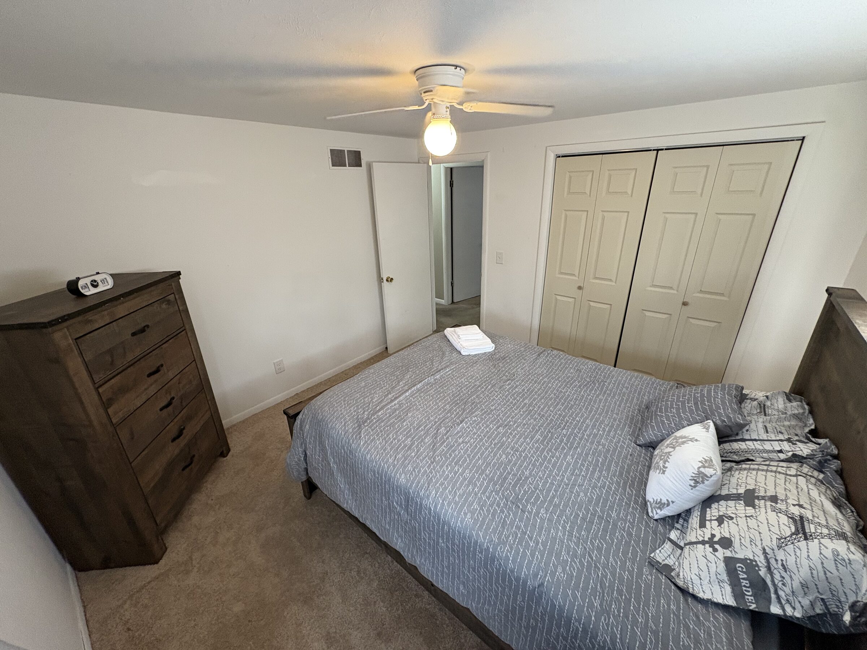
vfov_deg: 85.7
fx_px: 351
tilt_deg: -20.5
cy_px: 325
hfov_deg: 102.1
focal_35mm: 14
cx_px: 434
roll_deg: +1.8
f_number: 2.2
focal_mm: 2.22
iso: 320
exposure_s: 1/59
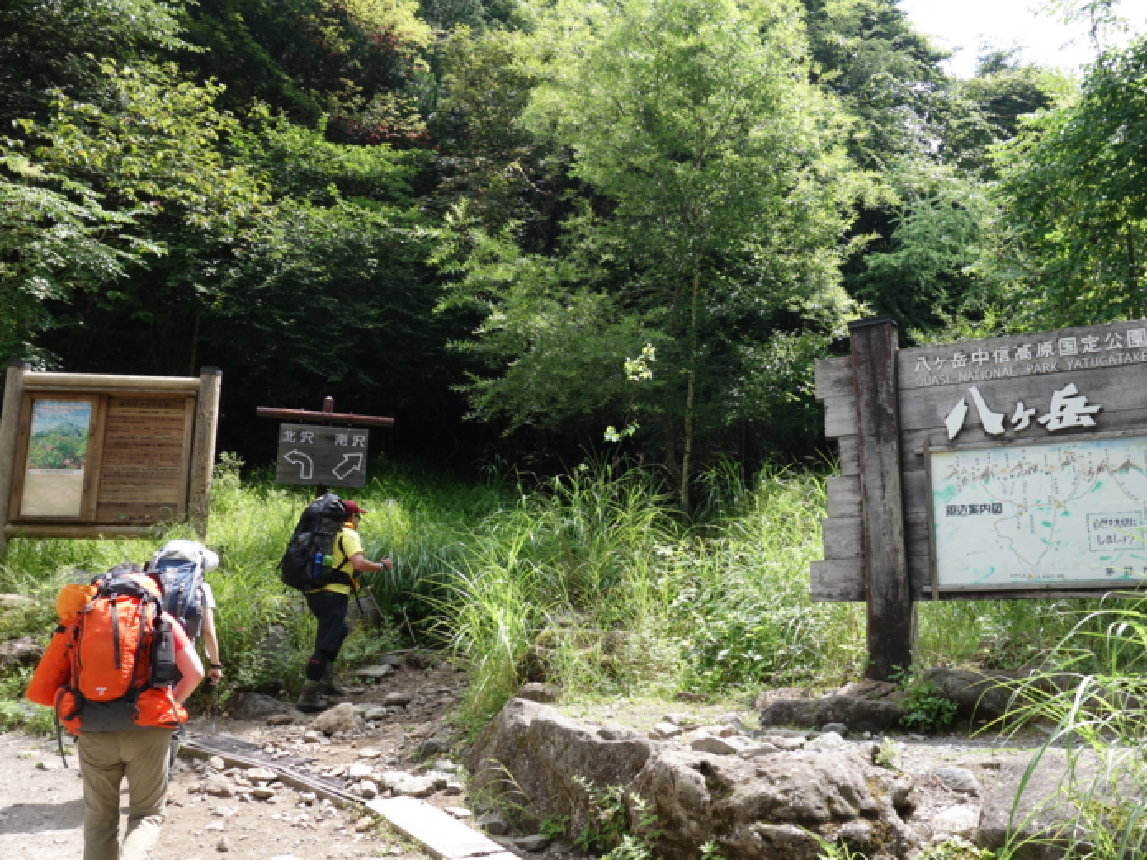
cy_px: 430
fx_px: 1027
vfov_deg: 45.4
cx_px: 650
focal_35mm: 31
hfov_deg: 58.2
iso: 125
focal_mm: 10.4
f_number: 5.6
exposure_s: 1/160
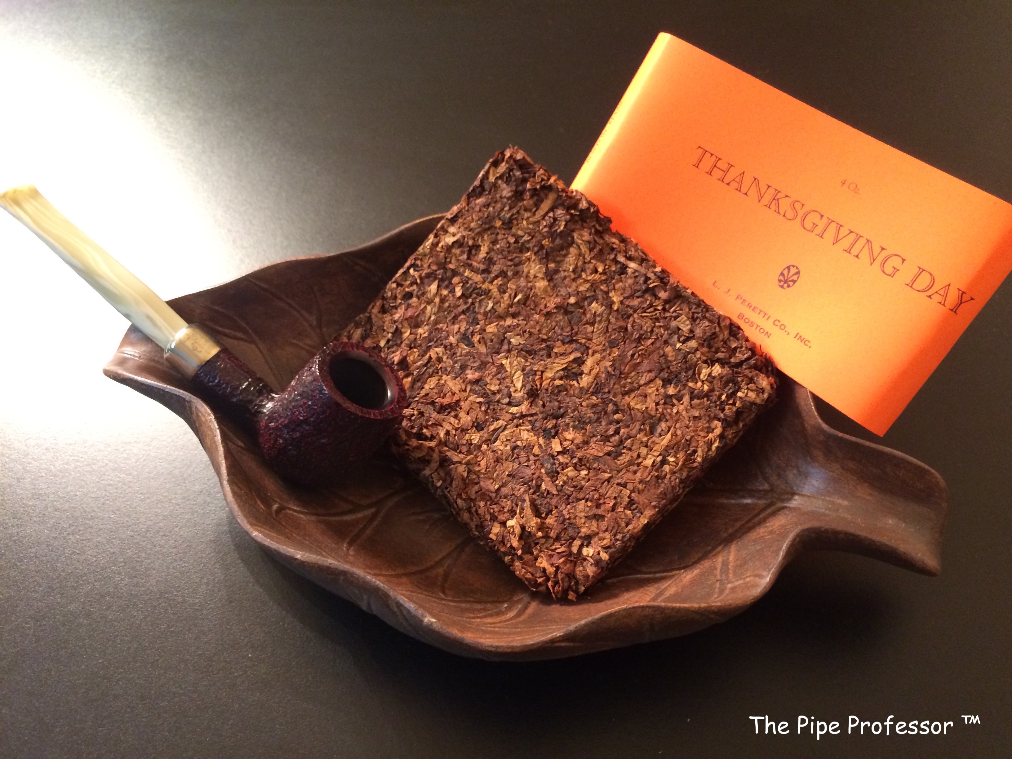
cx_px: 506
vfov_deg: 48.2
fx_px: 848
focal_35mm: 29
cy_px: 380
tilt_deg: -52.8
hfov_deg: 61.7
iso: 320
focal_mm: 4.15
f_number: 2.2
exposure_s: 1/17
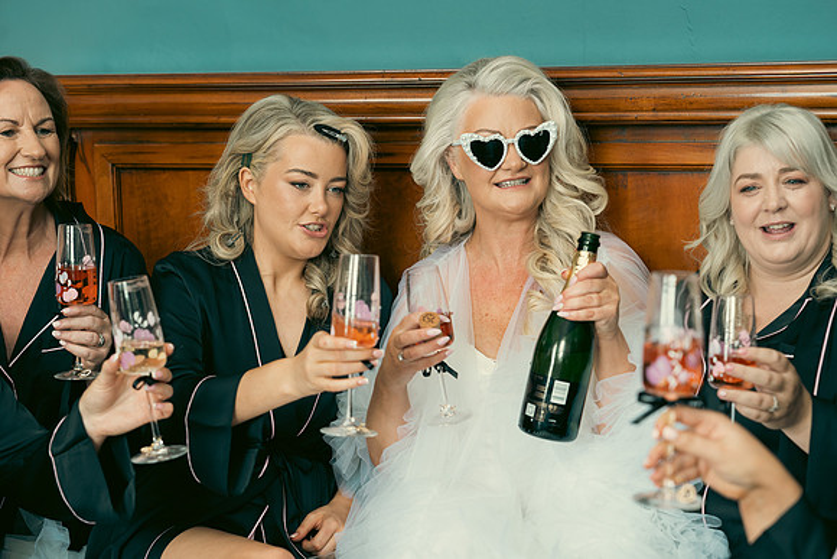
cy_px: 280
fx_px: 1488
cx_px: 418
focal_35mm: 64
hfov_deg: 31.4
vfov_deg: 21.3
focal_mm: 64
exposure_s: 1/160
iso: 500
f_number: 3.5
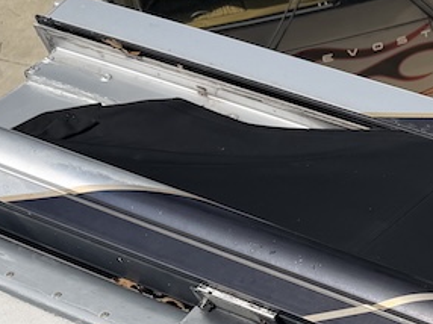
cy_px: 301
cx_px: 497
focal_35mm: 84
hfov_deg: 21.8
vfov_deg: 17.3
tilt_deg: -43.7
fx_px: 1050
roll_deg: +2.0
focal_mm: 6.76
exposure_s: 1/9091
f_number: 1.78
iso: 80
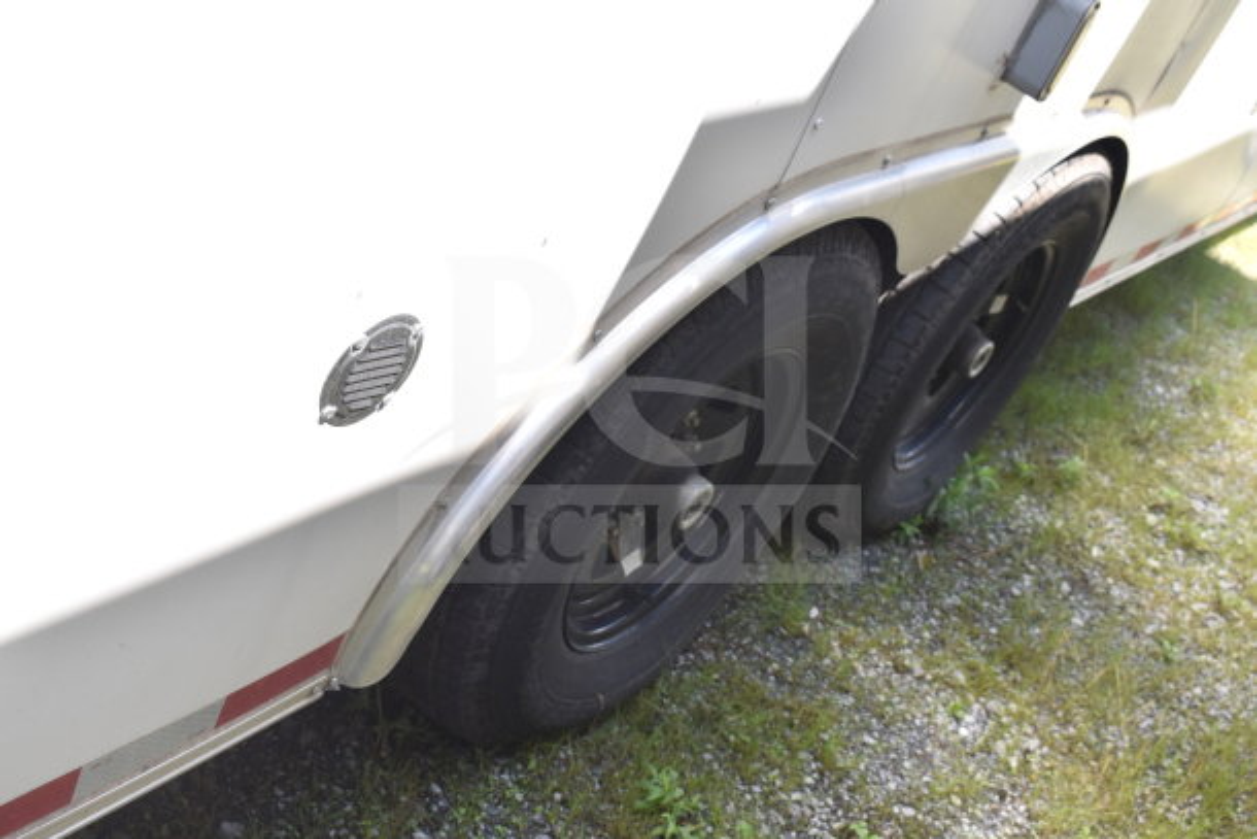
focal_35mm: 46
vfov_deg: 29.0
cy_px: 420
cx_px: 628
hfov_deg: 42.3
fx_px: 1624
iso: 200
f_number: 5.6
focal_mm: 31
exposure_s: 1/125
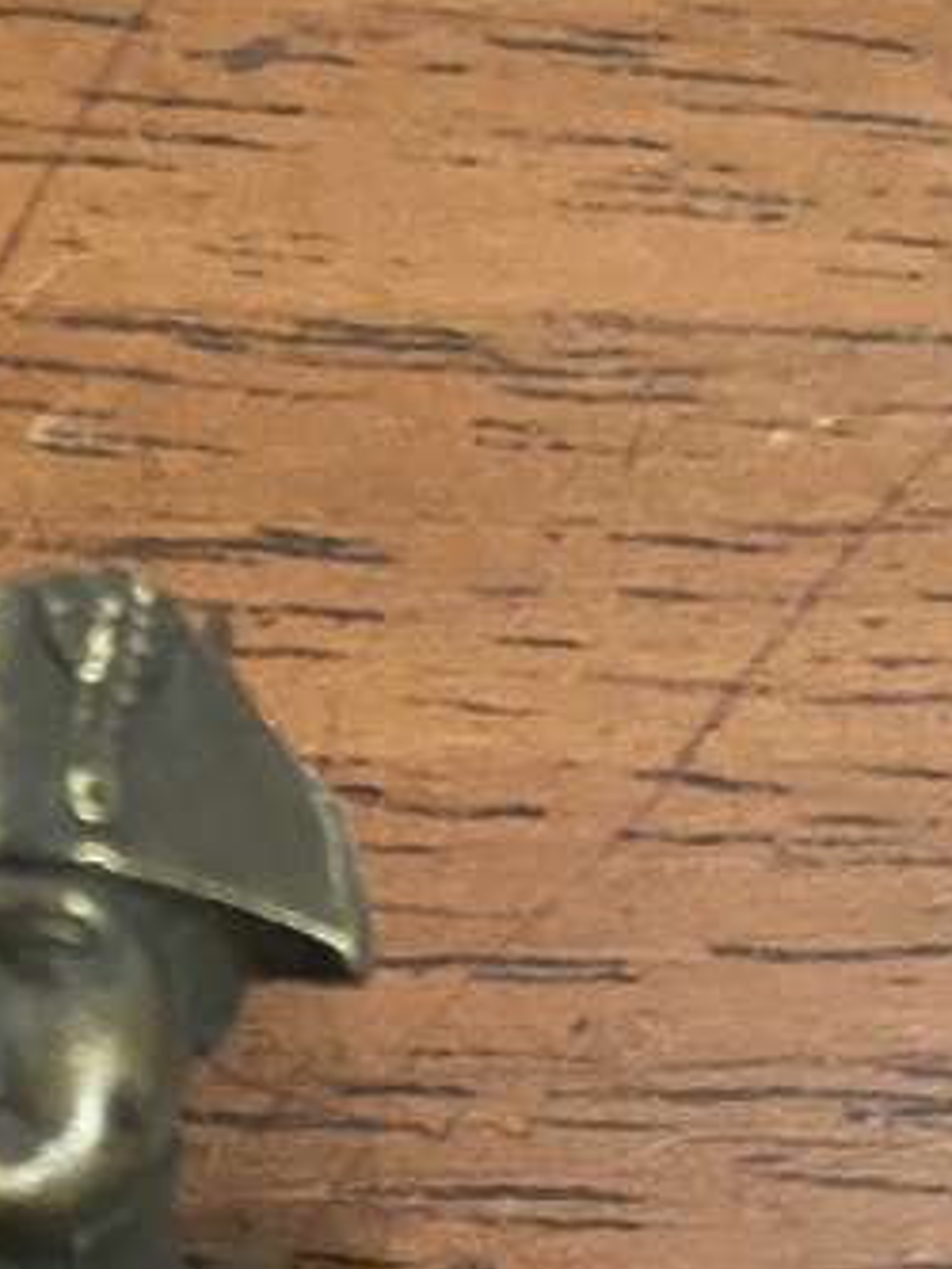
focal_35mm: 90
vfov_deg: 20.1
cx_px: -95
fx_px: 3298
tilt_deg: -47.4
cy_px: 1604
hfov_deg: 16.0
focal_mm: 4.25
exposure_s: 1/25
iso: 640
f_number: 1.8
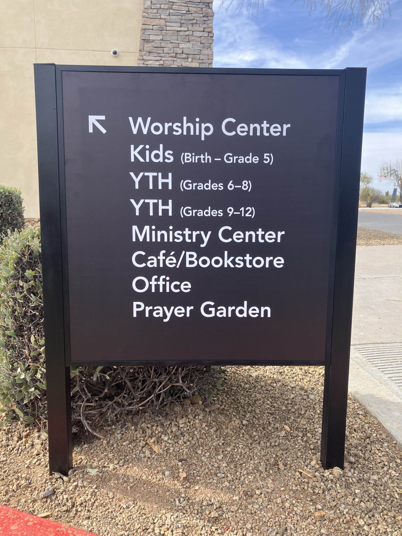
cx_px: 201
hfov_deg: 49.7
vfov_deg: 63.4
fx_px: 434
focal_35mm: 28
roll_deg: -1.2
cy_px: 268
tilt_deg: -9.3
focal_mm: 3.99
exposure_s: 1/496
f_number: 1.8
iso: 32
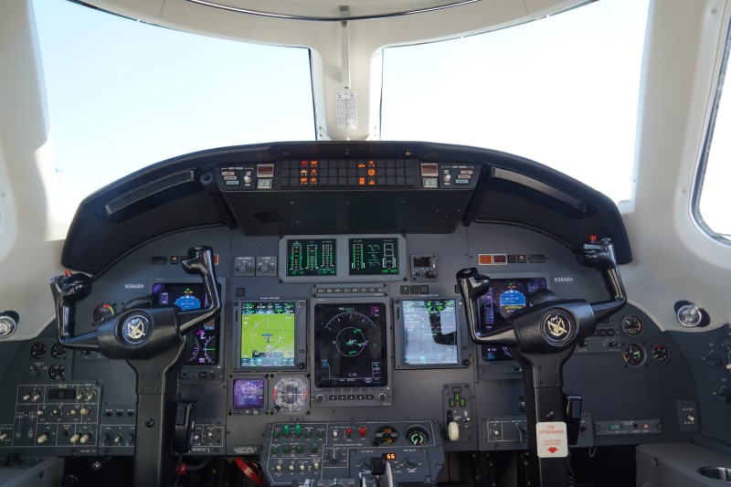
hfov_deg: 71.5
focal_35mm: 25
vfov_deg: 51.3
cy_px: 244
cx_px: 366
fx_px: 508
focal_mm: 25
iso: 320
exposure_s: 1/30
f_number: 11
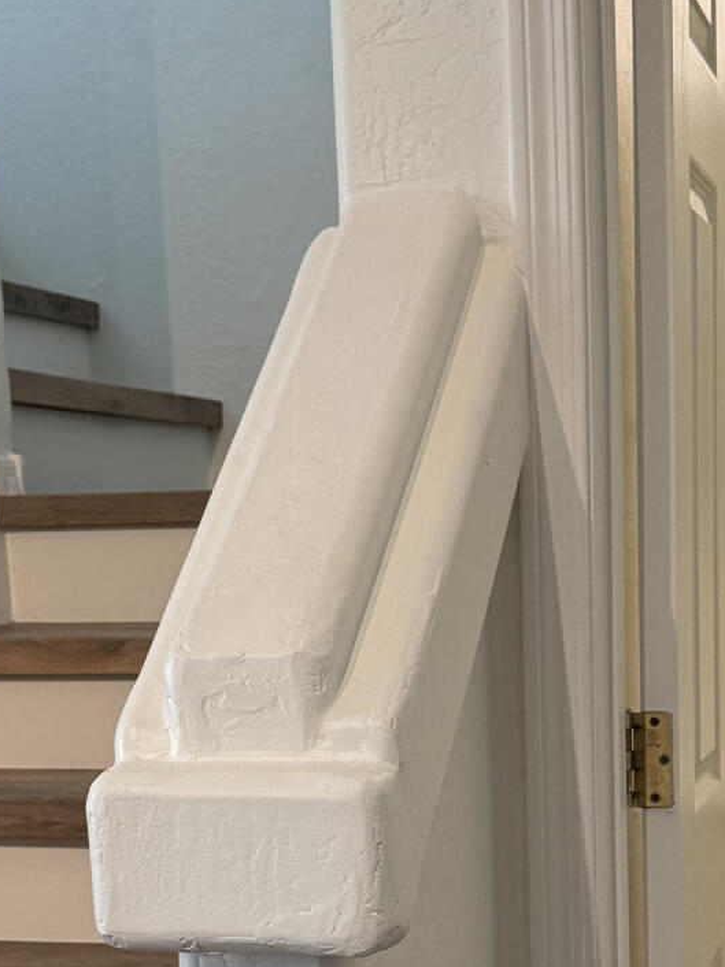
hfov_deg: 21.5
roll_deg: +1.5
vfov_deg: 27.8
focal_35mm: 68
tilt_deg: -9.6
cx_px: 462
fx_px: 1900
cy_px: 816
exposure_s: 1/120
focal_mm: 6.76
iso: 250
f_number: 1.78
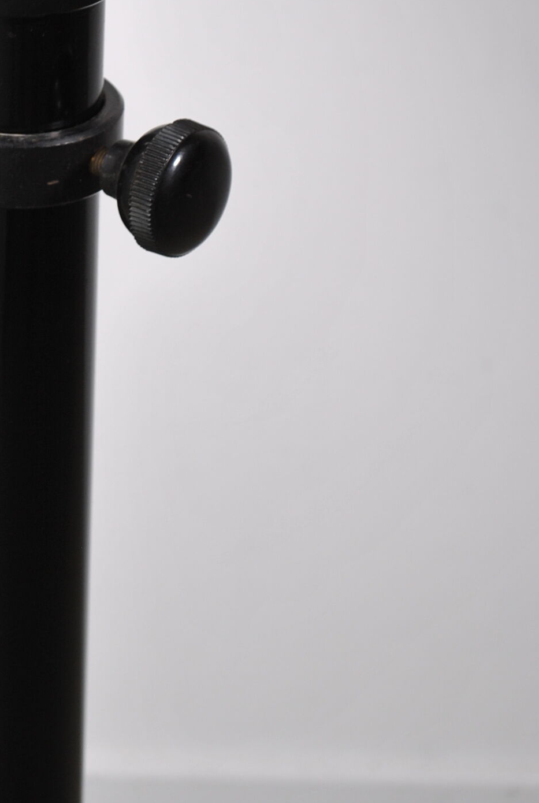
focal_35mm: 150
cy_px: 47
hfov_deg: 9.1
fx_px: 3353
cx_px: 15
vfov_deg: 13.5
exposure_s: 1/40
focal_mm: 48
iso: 200
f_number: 5.6
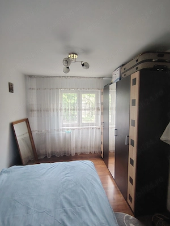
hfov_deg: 74.7
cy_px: 113
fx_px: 111
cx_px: 85
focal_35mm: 17
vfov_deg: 91.0
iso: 226
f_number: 2.2
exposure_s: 1/33.3
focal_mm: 1.42
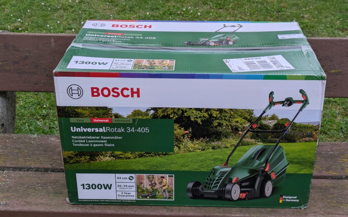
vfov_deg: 23.5
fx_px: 522
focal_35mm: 55
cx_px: 176
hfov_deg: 36.9
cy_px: 125
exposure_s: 1/171
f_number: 1.89
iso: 45
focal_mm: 5.43
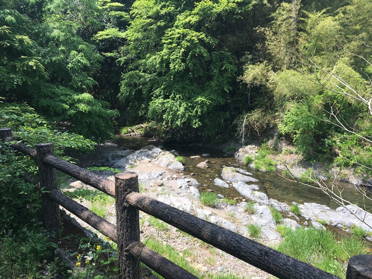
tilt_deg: -12.1
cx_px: 186
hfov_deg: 61.7
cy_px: 140
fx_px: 312
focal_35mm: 29
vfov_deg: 48.2
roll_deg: +0.3
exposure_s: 1/587
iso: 25
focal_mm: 4.15
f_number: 2.2
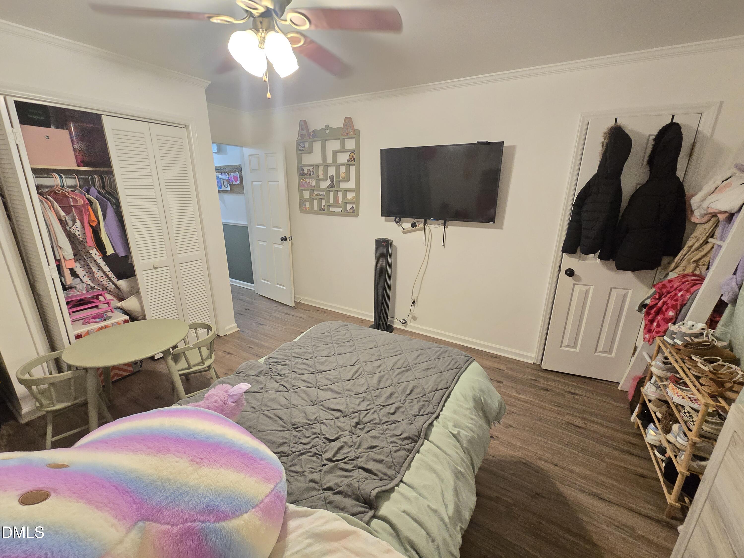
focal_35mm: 13
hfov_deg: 106.2
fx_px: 279
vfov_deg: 89.9
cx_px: 372
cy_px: 279
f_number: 2.2
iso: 500
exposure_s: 1/60
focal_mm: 2.2
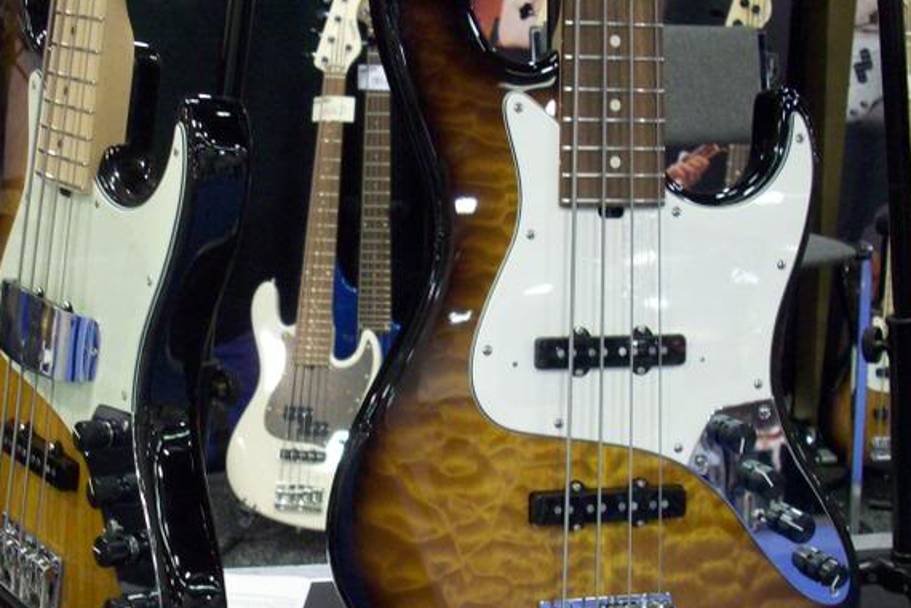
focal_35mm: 54
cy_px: 366
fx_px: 1366
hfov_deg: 36.7
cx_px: 352
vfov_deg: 25.0
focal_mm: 6.2
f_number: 2.8
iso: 160
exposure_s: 1/11.3
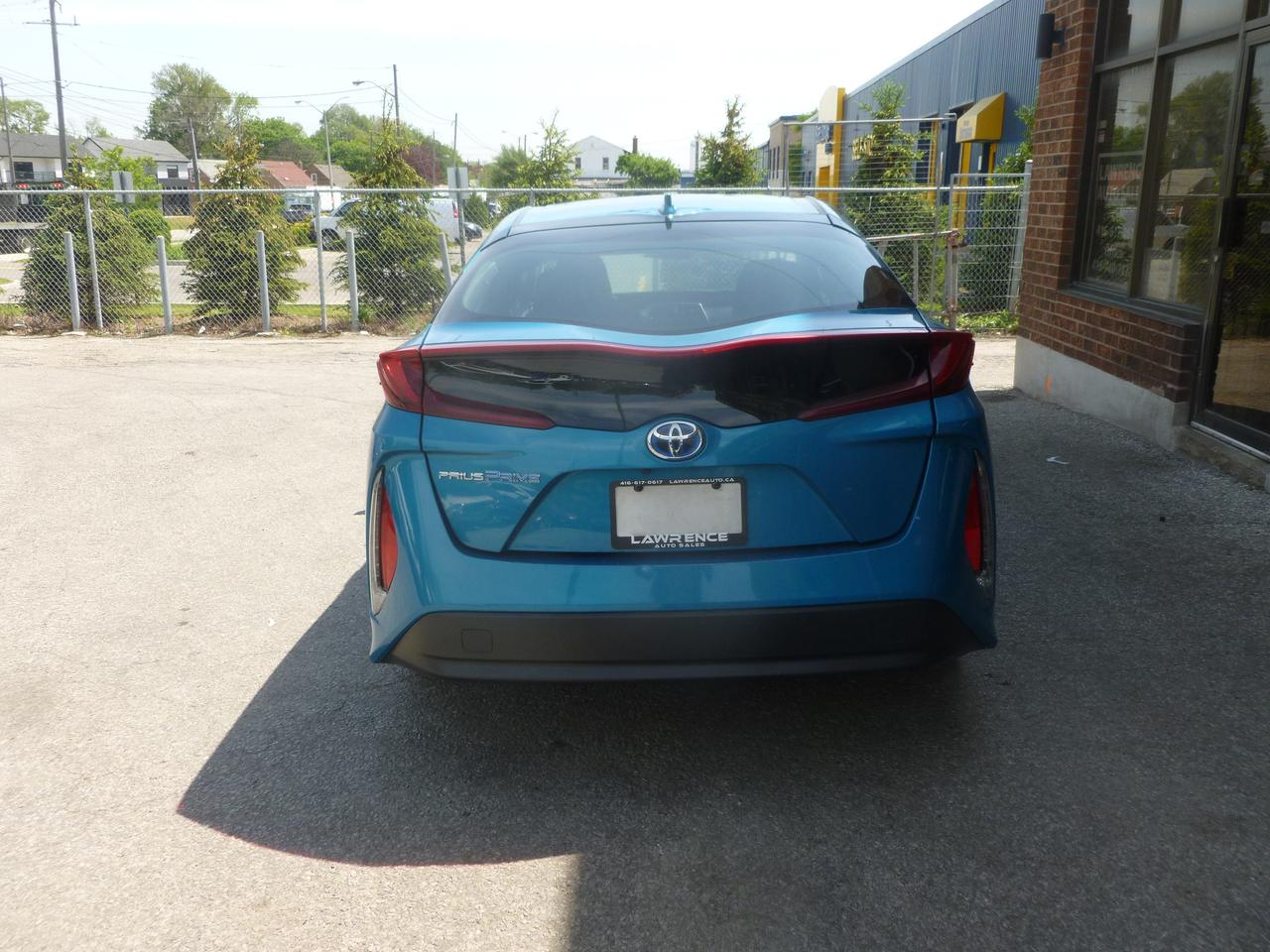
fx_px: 1027
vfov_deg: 49.7
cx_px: 635
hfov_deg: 63.4
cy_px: 476
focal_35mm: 28
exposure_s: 1/500
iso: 100
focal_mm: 5
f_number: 3.3
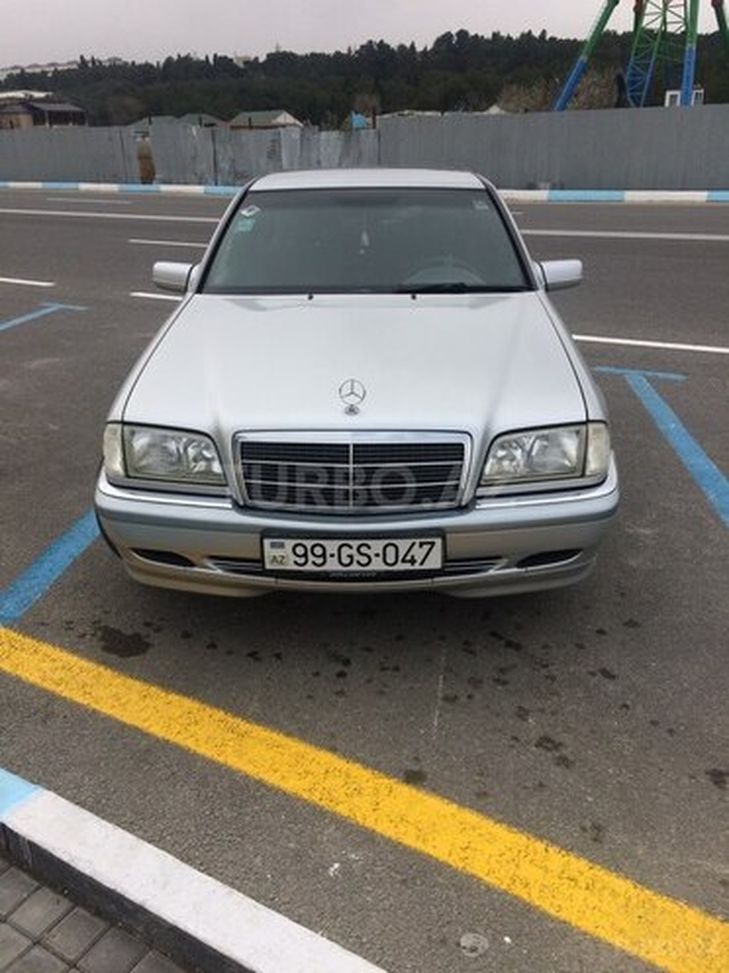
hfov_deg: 48.2
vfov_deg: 61.7
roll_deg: +1.8
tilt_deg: -23.0
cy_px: 486
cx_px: 364
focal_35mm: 29
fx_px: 814
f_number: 2.2
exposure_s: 1/1642
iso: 32
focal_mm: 4.15
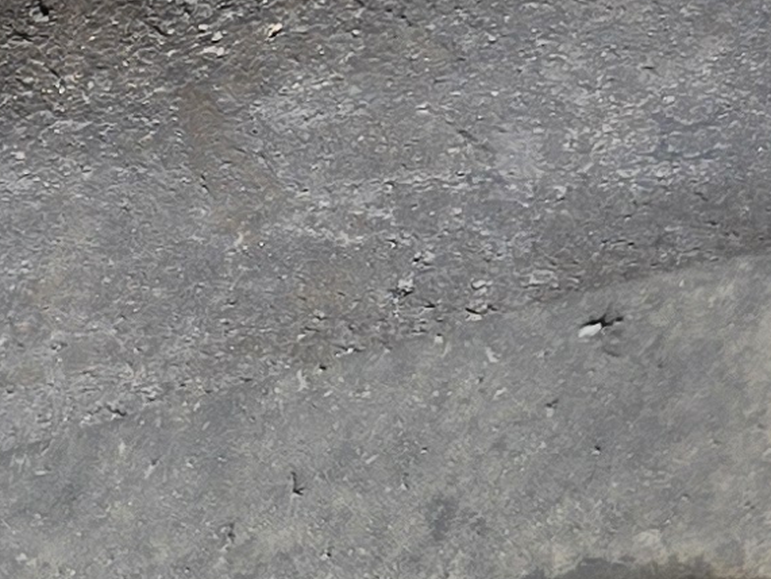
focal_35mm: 161
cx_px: -550
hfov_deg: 11.5
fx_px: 3588
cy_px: 1324
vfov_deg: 8.5
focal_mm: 5.4
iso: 25
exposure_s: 1/1167
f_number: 1.8
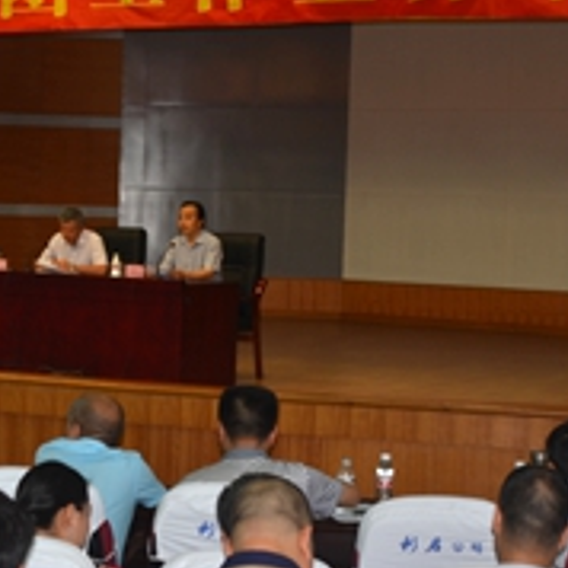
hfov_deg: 17.3
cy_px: 340
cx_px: 118
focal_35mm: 100
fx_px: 1856
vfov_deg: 17.4
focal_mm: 28
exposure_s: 1/60
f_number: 3.5
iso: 100
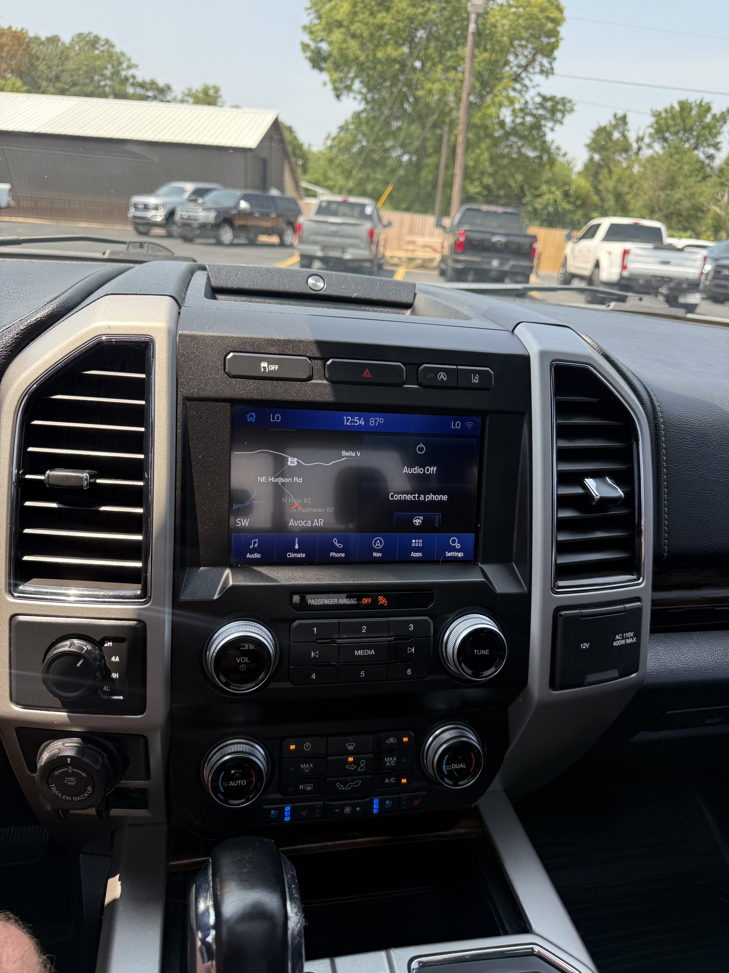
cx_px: 364
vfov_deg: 71.6
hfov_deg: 56.8
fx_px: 674
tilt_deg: -22.2
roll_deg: -4.2
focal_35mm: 24
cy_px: 486
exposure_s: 1/401
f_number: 1.78
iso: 80
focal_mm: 6.76
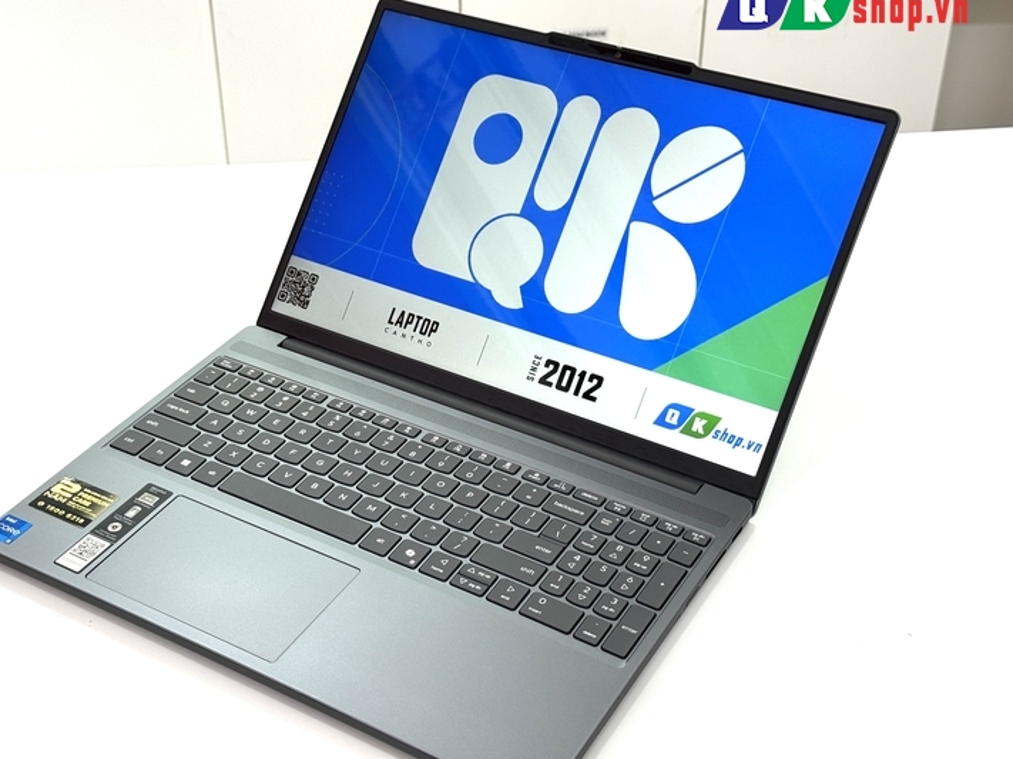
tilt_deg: -35.0
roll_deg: +2.3
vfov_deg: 27.0
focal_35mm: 54
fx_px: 1580
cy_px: 383
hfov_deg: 35.5
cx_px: 445
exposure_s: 1/121
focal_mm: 6.76
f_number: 1.78
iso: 50
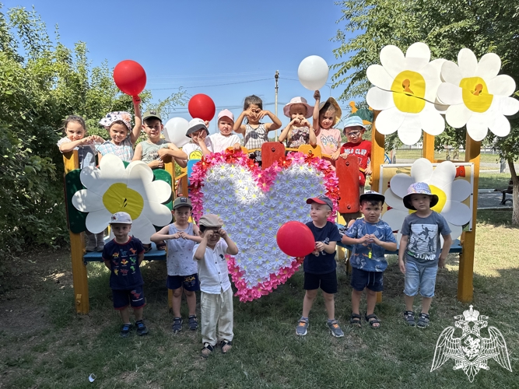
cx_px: 260
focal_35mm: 24
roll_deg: +1.1
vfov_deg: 56.8
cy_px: 194
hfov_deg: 71.6
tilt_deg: -7.7
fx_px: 360
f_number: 1.78
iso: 80
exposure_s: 1/3356
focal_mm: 6.86
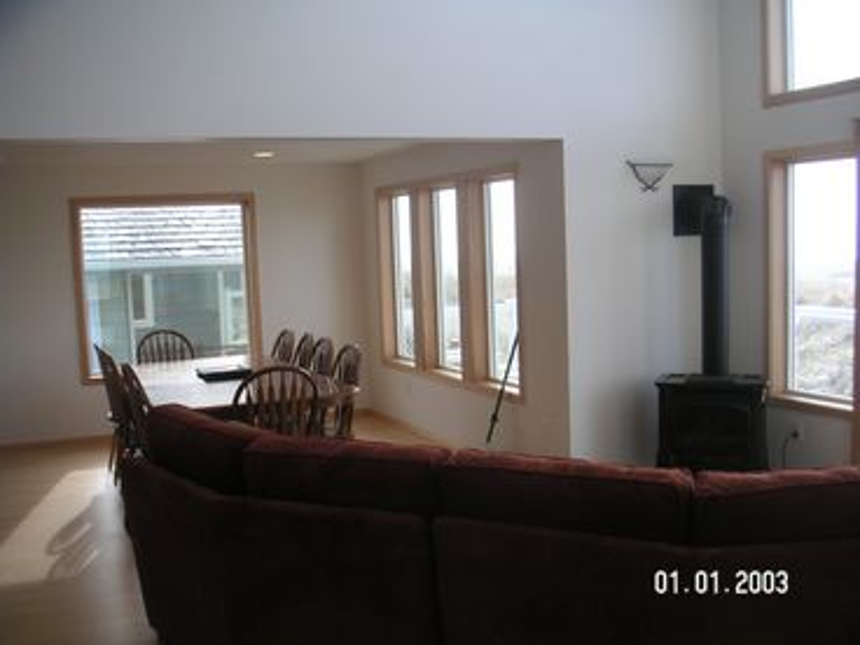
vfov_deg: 37.7
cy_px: 322
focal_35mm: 38
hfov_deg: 49.0
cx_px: 430
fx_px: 944
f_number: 2.8
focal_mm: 6
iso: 50
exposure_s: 1/90
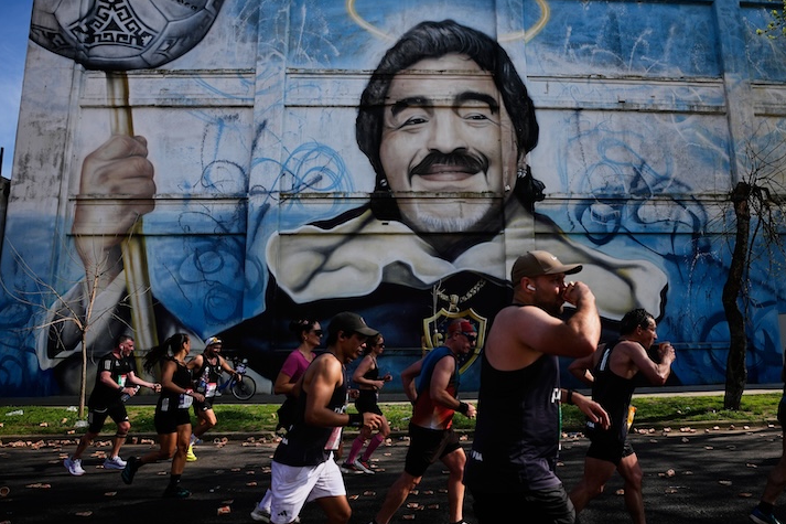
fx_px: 480
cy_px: 288
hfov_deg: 78.3
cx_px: 441
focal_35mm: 22
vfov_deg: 57.1
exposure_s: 1/2500
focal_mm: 16
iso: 50
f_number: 2.8
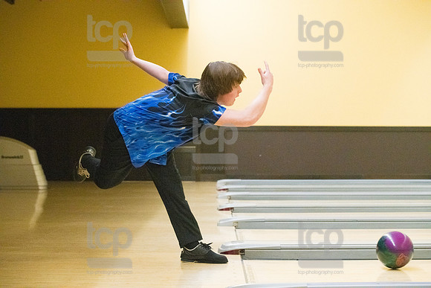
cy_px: 144
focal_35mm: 75
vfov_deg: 18.2
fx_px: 898
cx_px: 216
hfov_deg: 27.0
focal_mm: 75
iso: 10000
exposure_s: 1/1000
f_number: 4.5
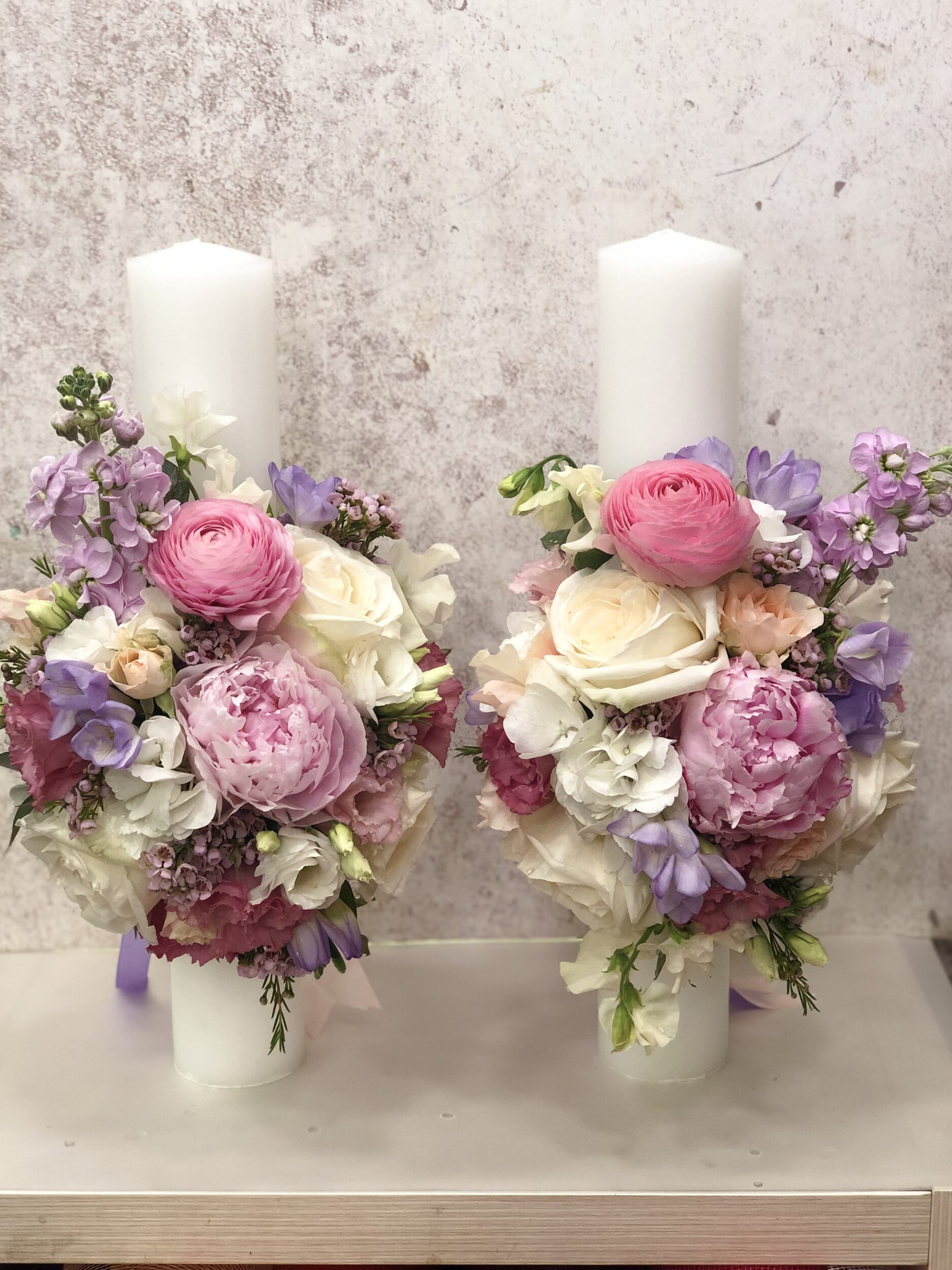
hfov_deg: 27.5
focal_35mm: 53
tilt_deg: -12.8
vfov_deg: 36.2
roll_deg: +0.5
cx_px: 470
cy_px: 638
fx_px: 1943
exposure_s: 1/50
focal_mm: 6
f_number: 2.4
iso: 50
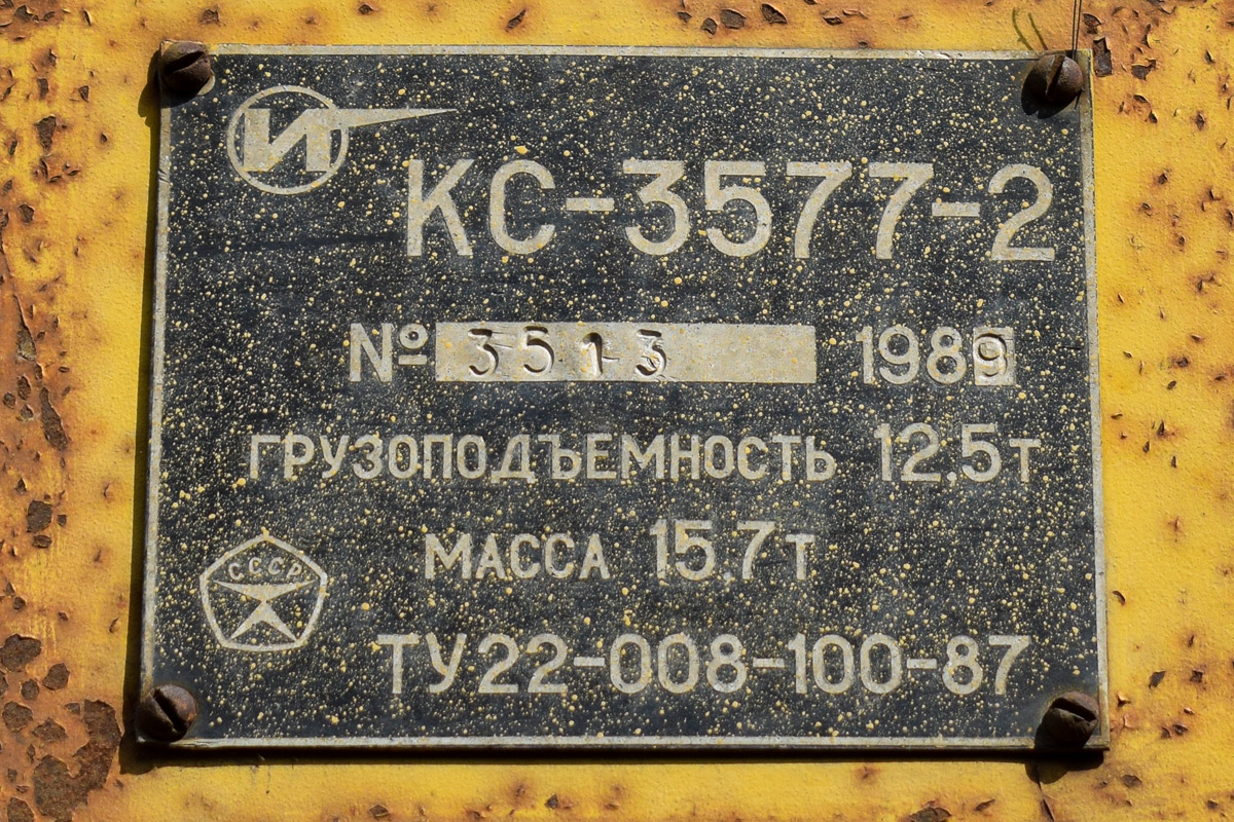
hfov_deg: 24.6
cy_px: 411
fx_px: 2828
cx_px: 617
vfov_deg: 16.6
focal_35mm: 82
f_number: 6.3
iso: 200
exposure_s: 1/1000
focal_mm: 55
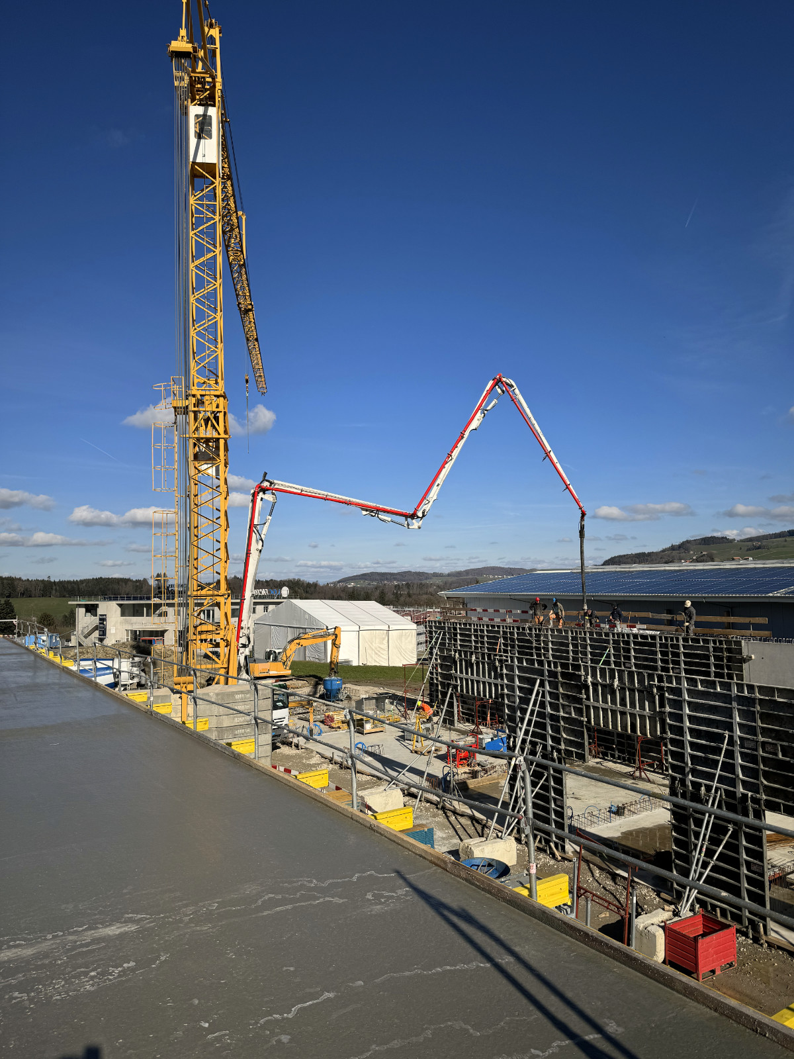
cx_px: 397
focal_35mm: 24
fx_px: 734
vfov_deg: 71.6
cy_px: 530
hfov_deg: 56.8
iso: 80
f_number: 1.8
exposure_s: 1/7937
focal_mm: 6.9
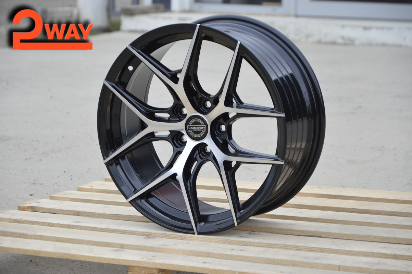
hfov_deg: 13.1
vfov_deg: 8.7
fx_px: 1801
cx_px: 206
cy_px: 137
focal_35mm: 158
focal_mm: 105
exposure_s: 1/125
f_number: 5.6
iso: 220
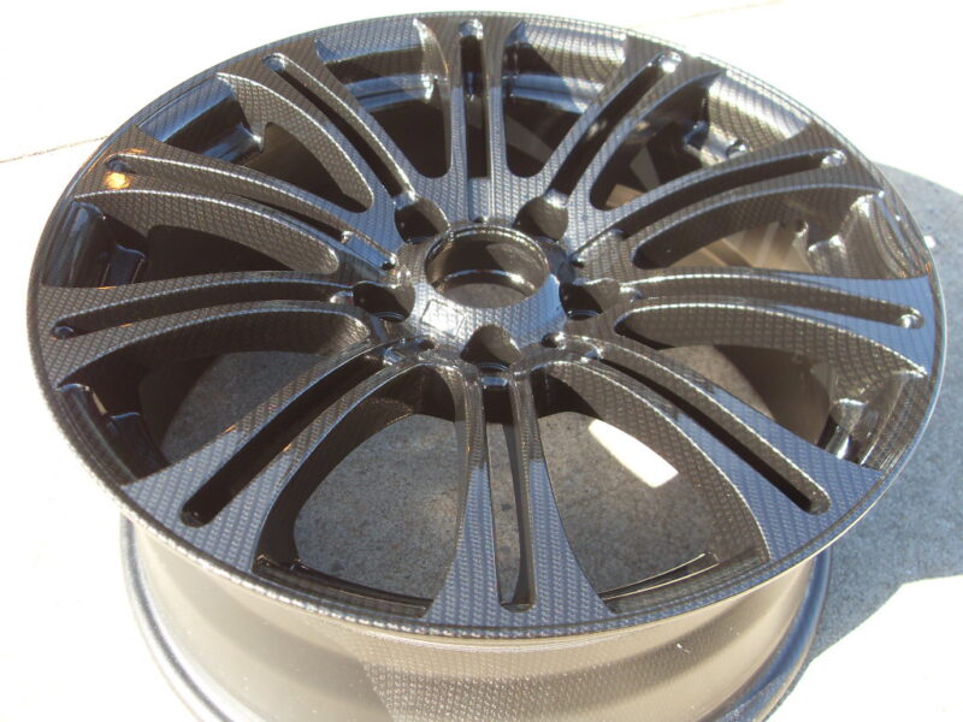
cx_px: 482
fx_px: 974
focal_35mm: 35
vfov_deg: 40.7
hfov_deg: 52.6
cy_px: 361
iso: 80
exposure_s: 1/125
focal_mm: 6.3
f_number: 2.8
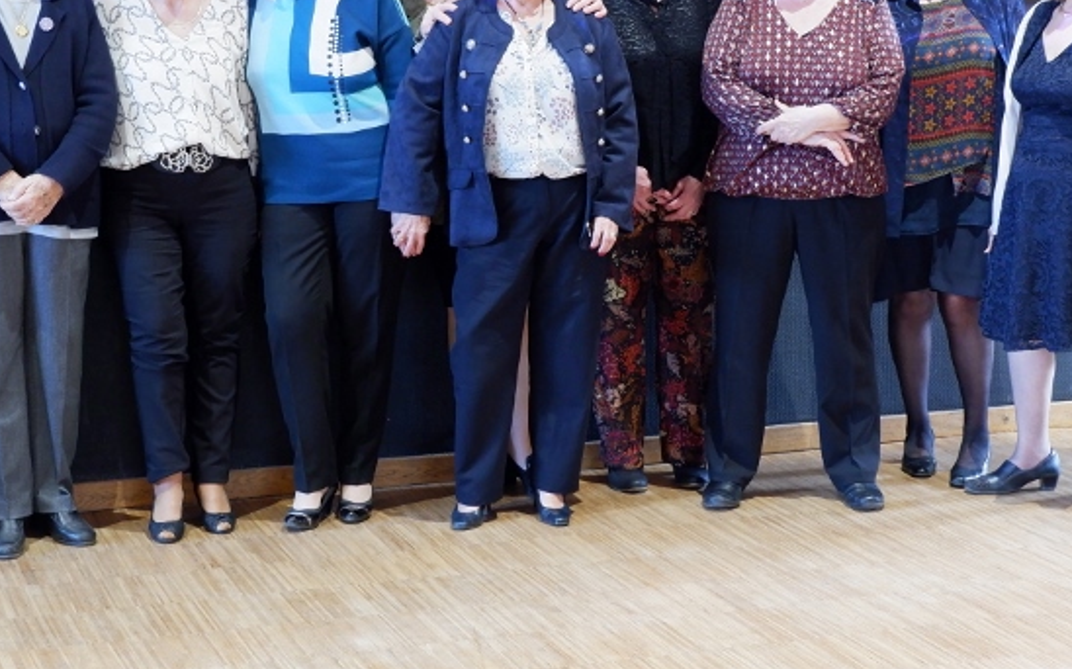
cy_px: 259
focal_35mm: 80
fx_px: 2336
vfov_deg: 16.3
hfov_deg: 25.8
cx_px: 423
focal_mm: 28.8
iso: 2000
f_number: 4.5
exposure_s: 1/42
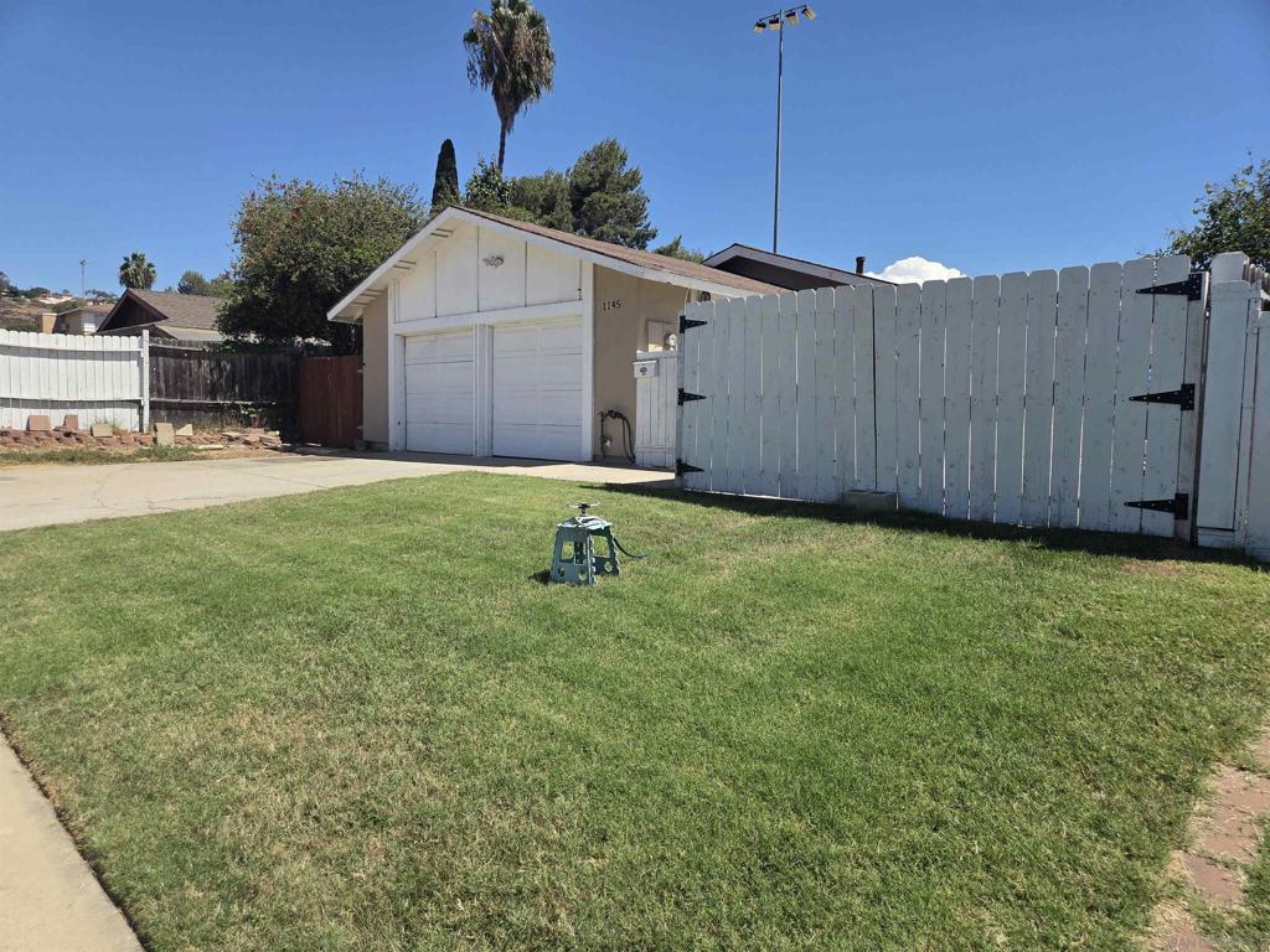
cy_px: 476
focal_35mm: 23
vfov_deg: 58.9
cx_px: 635
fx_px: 844
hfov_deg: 73.9
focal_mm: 5.4
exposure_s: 1/6217
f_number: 1.8
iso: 80
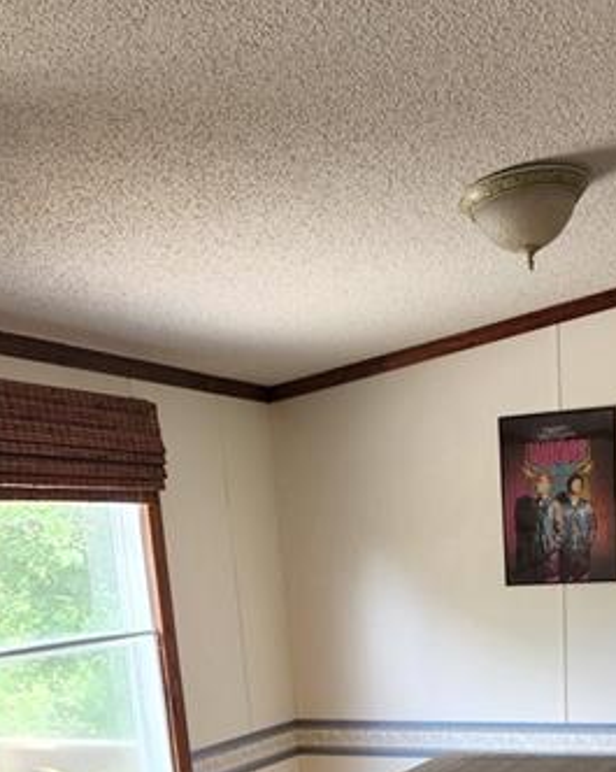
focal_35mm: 52
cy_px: 870
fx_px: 1187
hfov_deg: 28.4
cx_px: 497
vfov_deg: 31.5
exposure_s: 1/120
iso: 250
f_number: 1.8
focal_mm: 6.4
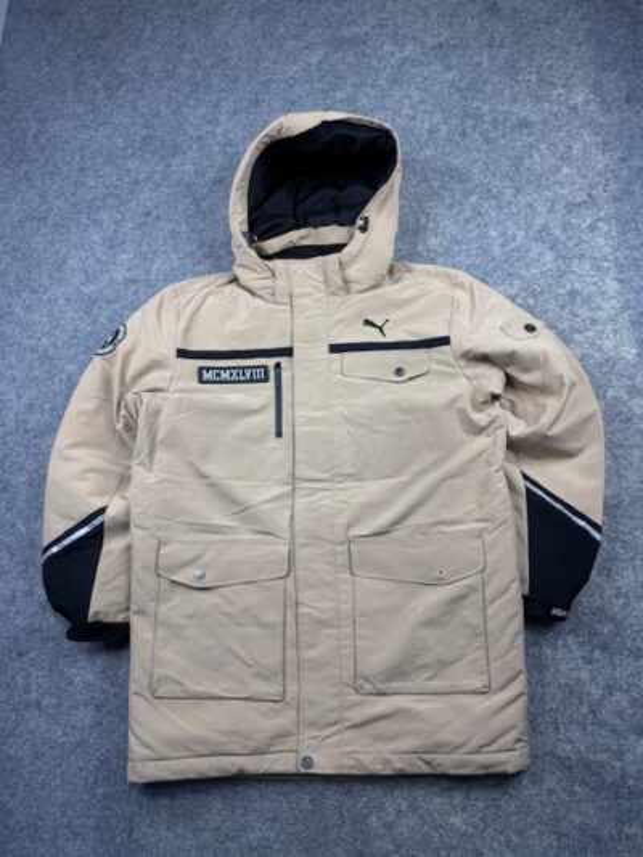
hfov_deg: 56.8
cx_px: 322
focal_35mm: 24
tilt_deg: -48.9
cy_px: 428
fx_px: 594
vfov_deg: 71.6
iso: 64
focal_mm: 6.76
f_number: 1.78
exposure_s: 1/202
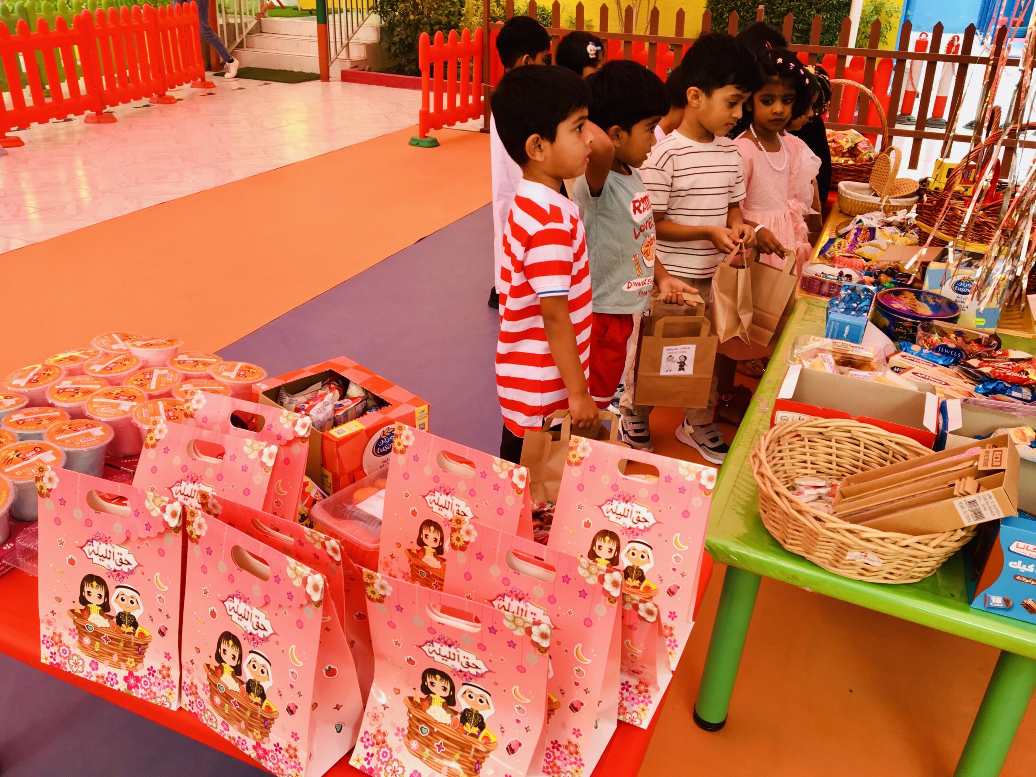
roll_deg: -2.2
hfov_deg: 61.7
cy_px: 388
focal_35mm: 29
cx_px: 518
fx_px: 868
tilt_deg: -26.4
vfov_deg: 48.2
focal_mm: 4.15
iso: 32
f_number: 2.2
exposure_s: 1/120
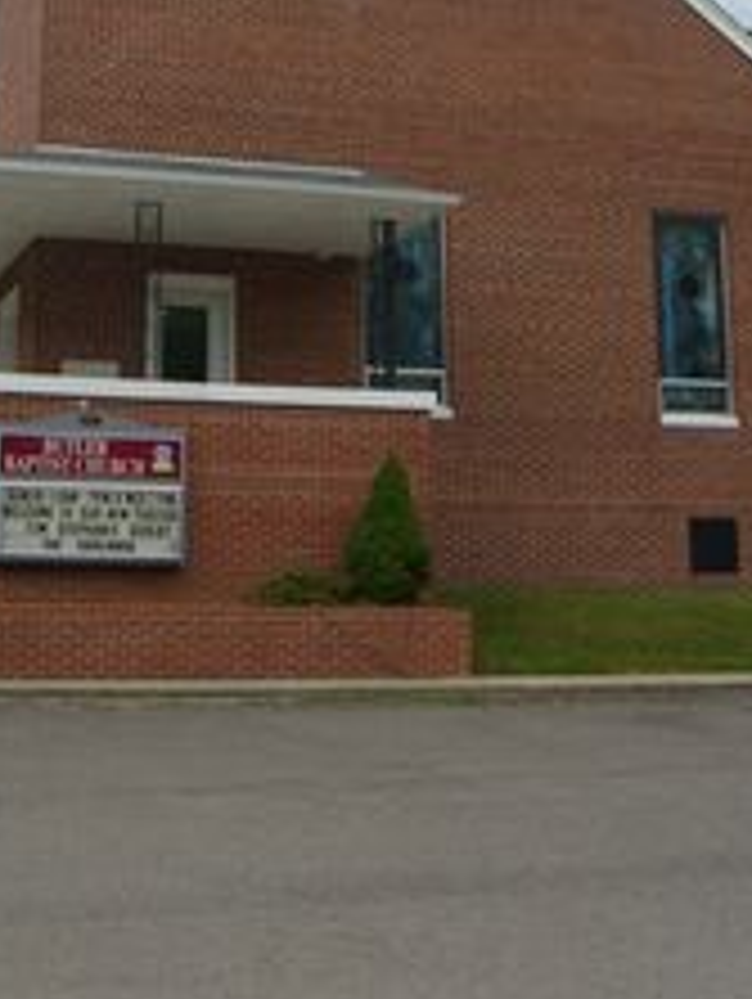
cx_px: 257
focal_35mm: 63
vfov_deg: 30.2
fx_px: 1821
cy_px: 243
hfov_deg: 23.2
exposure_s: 1/180
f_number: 7.1
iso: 80
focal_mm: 5.8
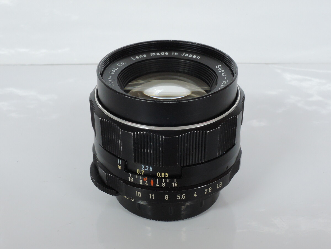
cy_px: 124
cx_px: 166
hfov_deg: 34.9
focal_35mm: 55
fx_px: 526
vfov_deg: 26.6
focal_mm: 11.8
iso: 800
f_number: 8
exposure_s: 1/20
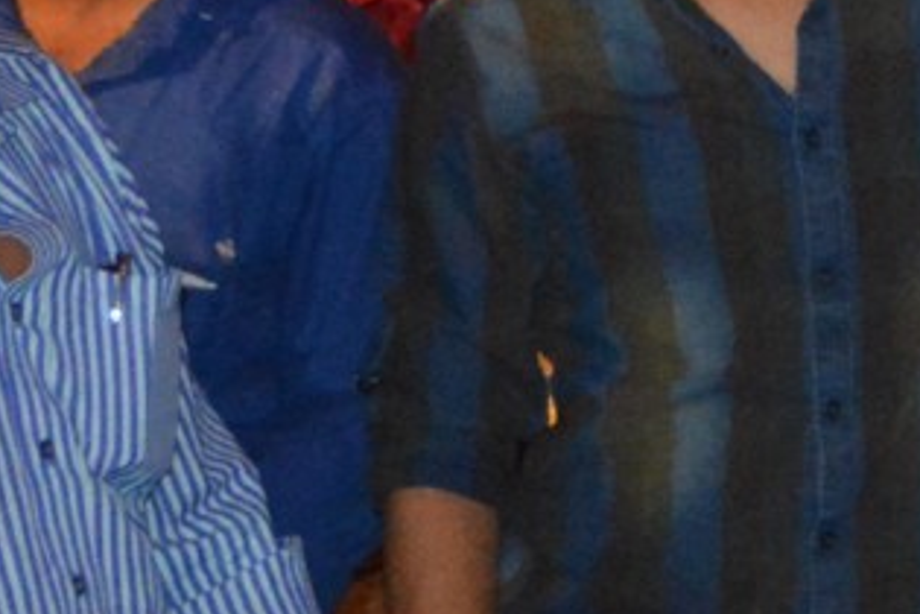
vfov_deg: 7.0
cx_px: 2173
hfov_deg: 9.5
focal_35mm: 193
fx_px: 4932
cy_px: -406
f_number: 3.5
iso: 3200
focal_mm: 18
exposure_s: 1/60
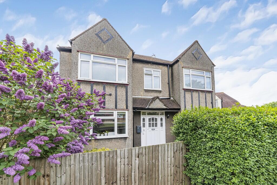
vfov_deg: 90.0
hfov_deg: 112.6
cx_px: 138
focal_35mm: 12
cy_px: 92
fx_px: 92
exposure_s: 1/200
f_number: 9
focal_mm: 12
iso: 320
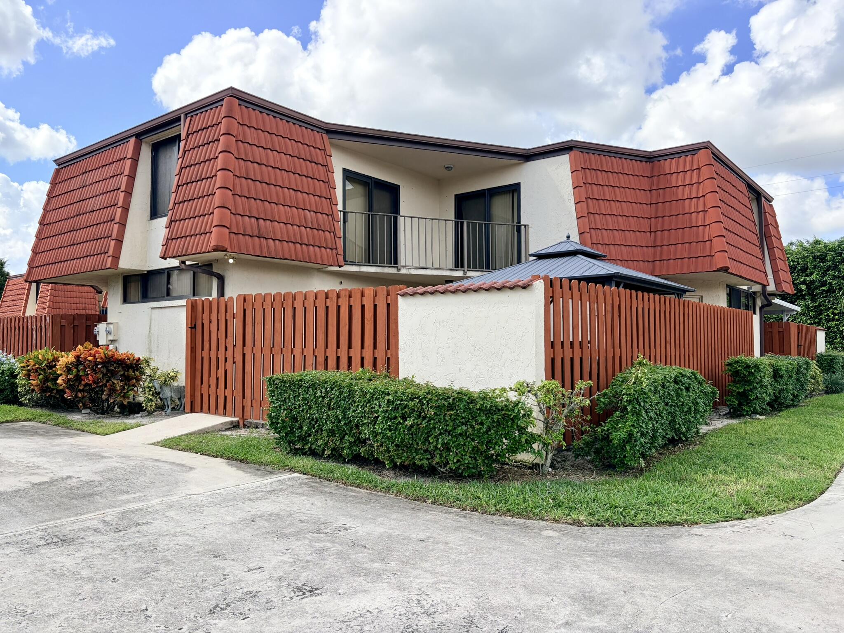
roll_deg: +0.7
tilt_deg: +2.8
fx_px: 634
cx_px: 422
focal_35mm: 26
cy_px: 316
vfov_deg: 53.1
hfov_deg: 67.3
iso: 64
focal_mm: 5.96
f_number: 1.6
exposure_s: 1/2865
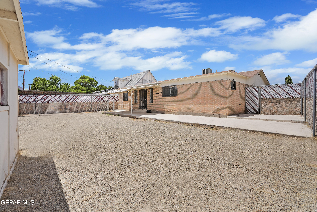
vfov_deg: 73.7
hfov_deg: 96.7
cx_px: 158
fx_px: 141
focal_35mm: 16
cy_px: 106
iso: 250
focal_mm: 16
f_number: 8
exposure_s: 1/100
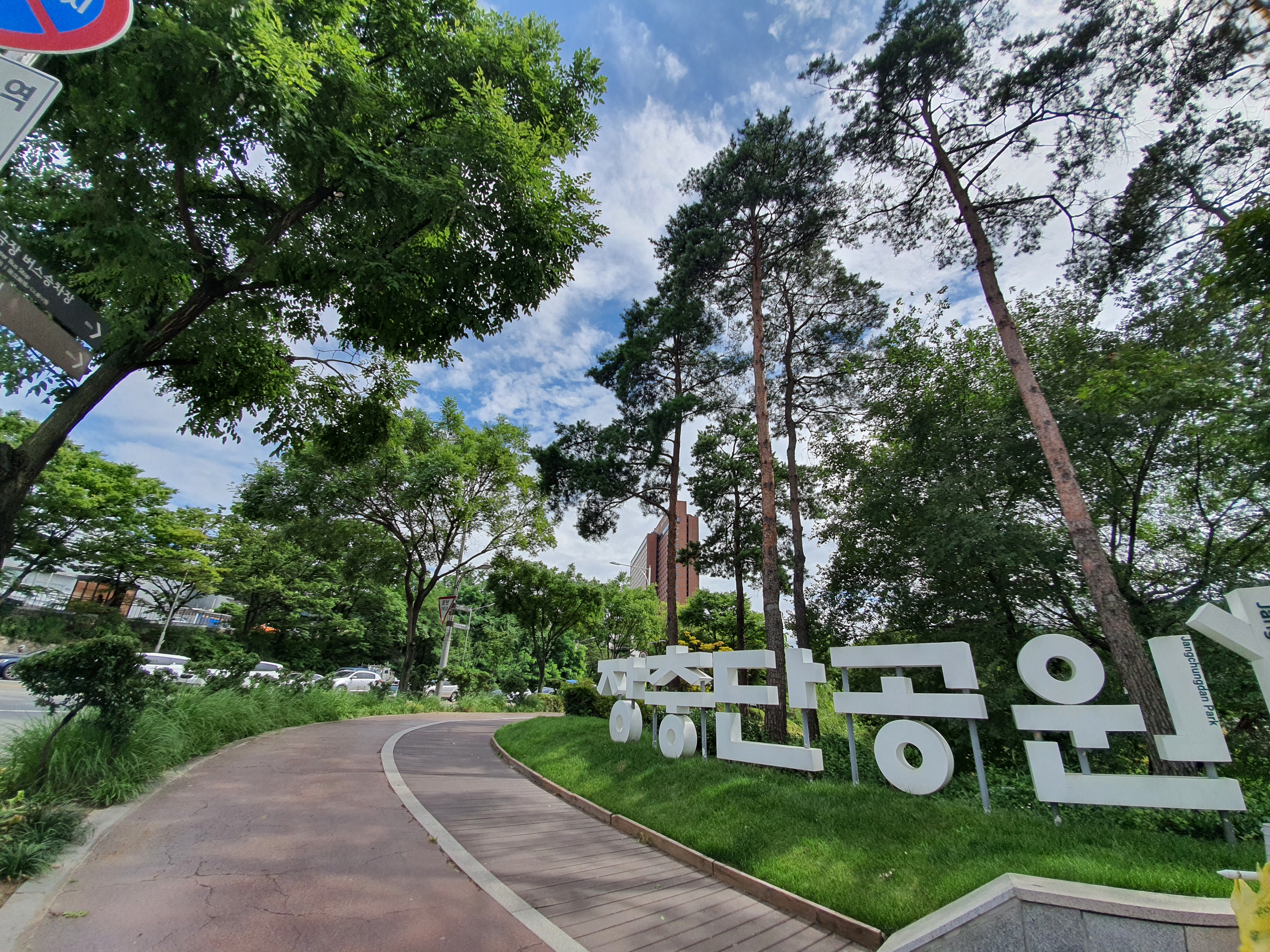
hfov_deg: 106.2
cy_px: 476
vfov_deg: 89.9
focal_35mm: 13
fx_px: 477
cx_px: 635
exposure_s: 1/1196
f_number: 2.2
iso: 50
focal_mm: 1.8
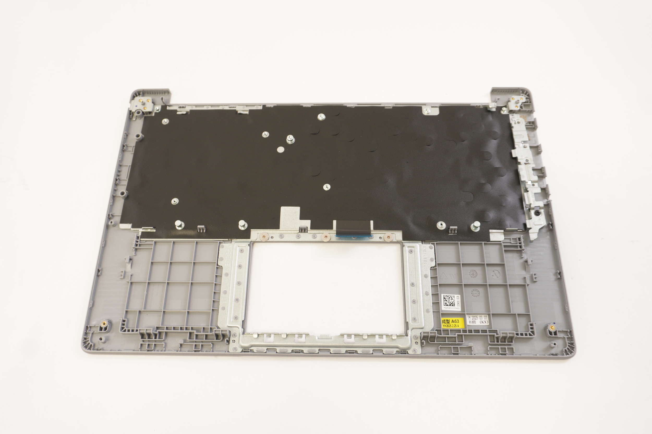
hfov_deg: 64.6
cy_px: 217
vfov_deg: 45.6
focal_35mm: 28
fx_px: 516
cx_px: 326
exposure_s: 1/13
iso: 400
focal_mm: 19
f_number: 5.6
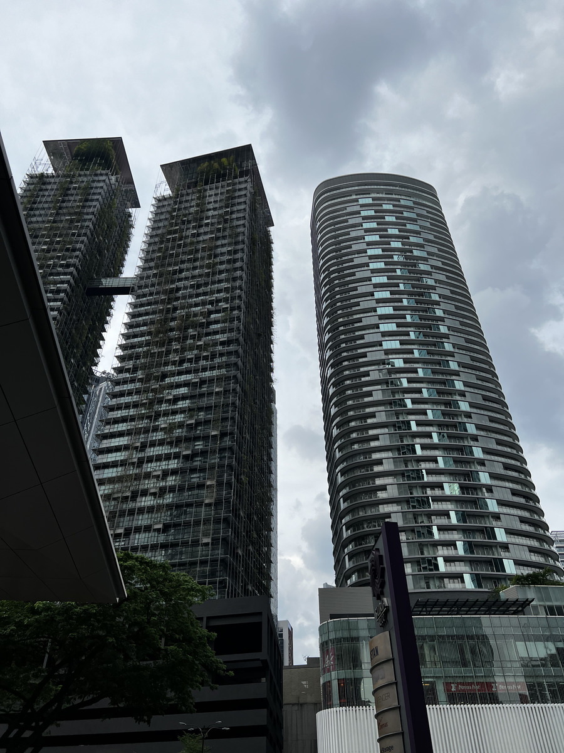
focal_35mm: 26
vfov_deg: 67.3
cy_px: 376
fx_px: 565
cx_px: 282
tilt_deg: +40.0
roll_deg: +0.4
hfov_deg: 53.1
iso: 50
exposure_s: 1/2457
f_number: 1.5
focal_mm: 5.7
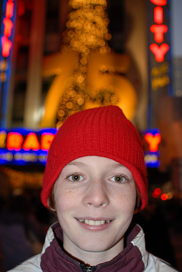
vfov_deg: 43.6
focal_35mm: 45
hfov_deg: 29.9
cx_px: 91
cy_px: 136
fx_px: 340
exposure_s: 1/60
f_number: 4
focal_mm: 30
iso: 400
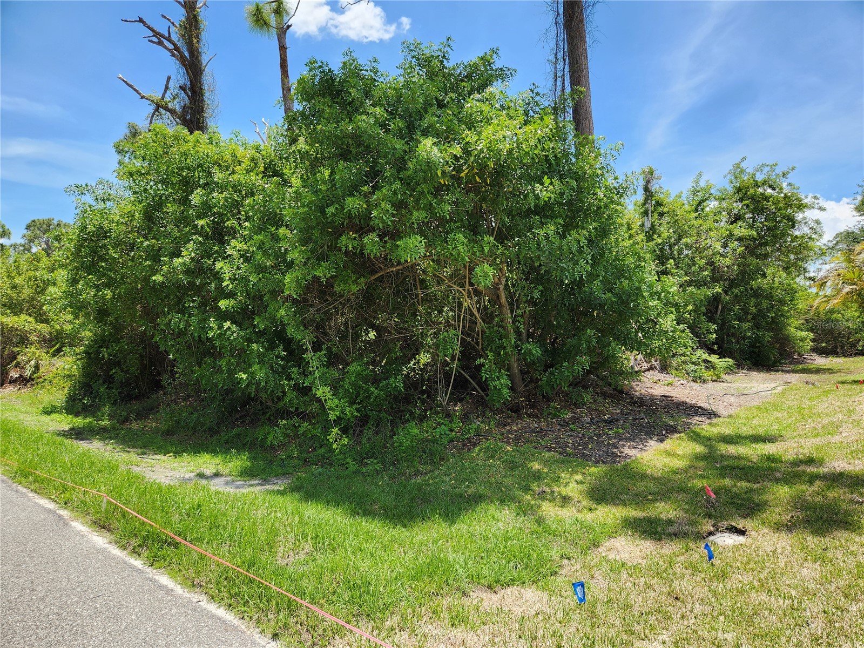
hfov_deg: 73.9
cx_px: 432
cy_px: 324
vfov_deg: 58.9
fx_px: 574
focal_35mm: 23
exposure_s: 1/820
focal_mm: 5.4
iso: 20
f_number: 1.8
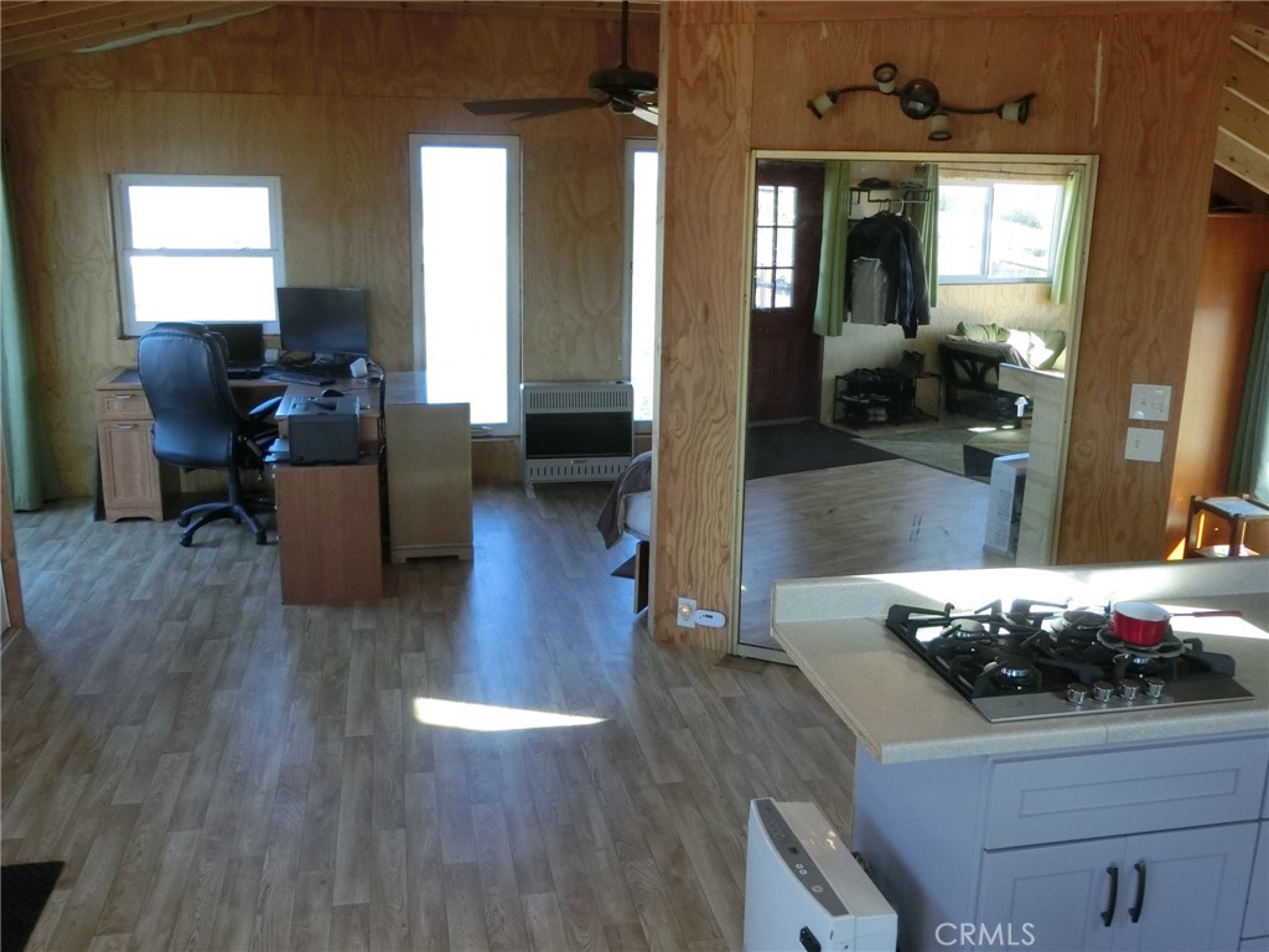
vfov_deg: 41.8
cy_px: 476
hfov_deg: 54.0
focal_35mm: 34
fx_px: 1246
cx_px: 634
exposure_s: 1/100
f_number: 3.9
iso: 400
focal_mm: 6
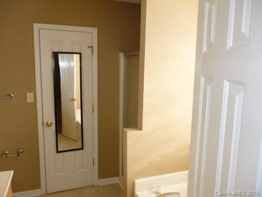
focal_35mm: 28
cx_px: 131
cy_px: 98
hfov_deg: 63.4
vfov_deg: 49.7
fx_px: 212
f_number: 3.1
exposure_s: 1/60
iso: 100
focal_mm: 5
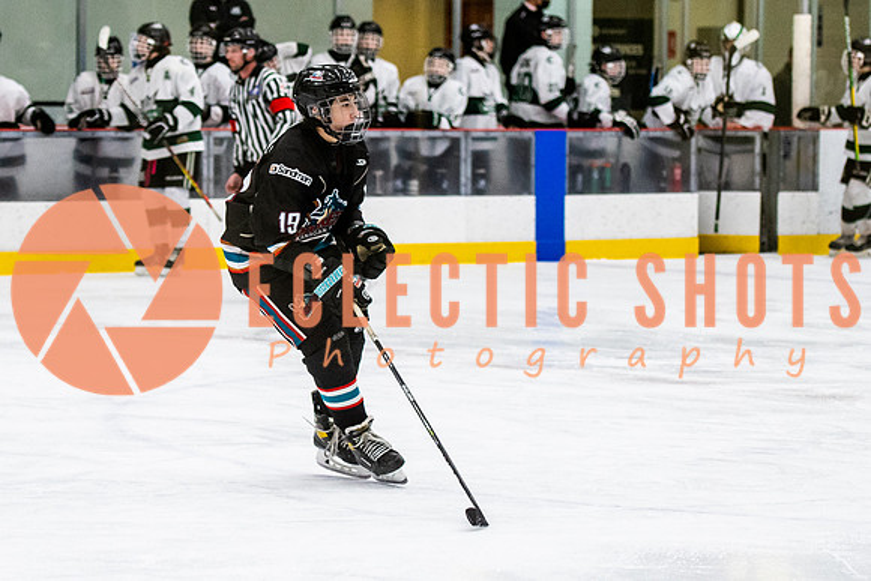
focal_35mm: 185
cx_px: 319
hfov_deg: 11.1
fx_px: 4472
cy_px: 265
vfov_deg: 7.4
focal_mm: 78
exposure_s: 1/640
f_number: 2.8
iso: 1250
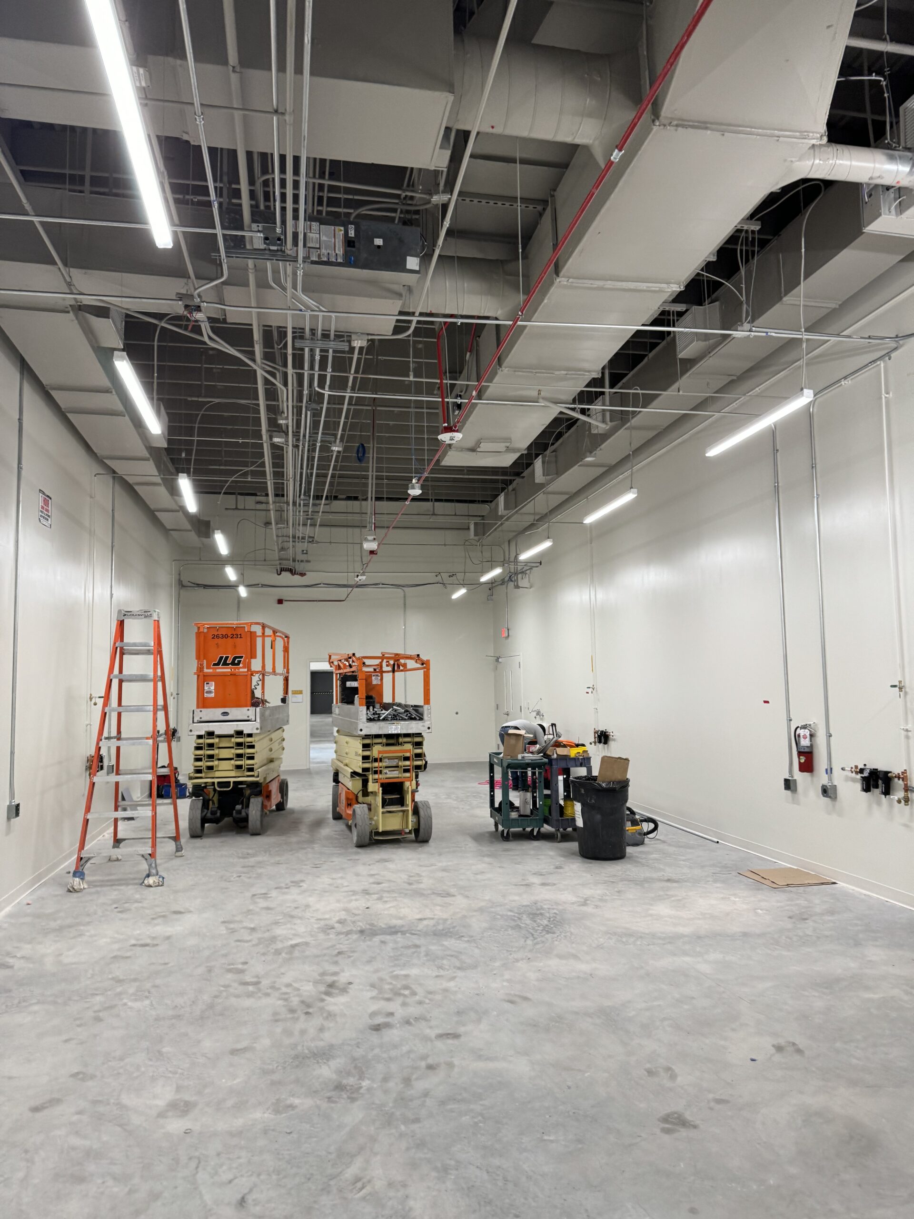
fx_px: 845
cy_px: 610
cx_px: 457
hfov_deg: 56.8
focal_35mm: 24
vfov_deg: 71.6
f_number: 1.78
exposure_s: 1/120
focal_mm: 6.86
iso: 160
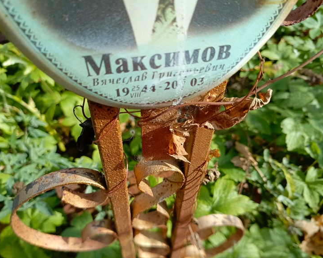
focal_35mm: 27
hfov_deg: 64.1
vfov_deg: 53.2
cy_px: 130
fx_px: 258
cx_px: 155
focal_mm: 4.76
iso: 111
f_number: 1.69
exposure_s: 1/464
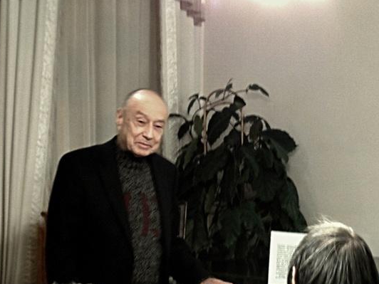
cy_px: 169
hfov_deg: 15.8
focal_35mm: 125
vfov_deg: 11.9
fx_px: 1369
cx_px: 208
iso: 400
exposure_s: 1/4
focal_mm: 17
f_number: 4.6
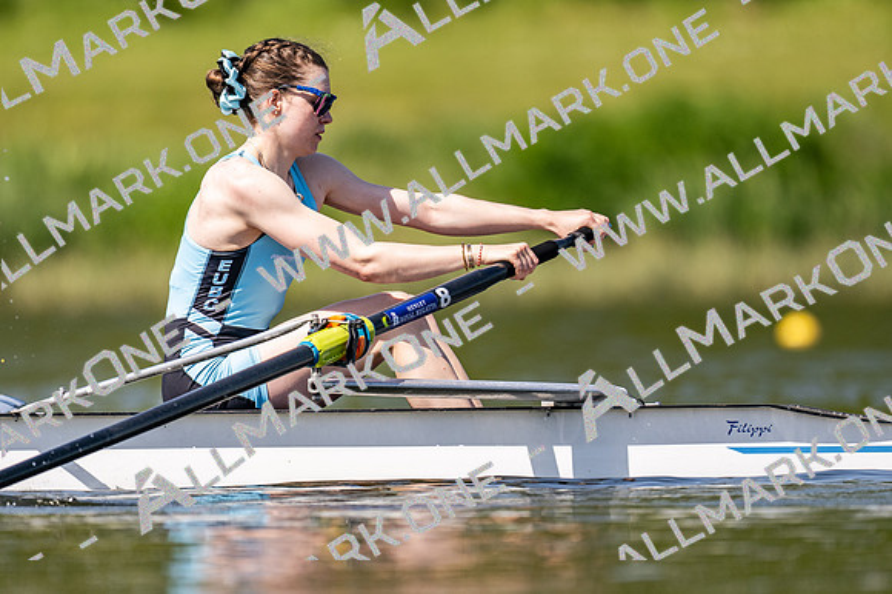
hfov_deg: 2.3
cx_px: 446
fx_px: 22286
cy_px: 297
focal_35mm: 900
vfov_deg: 1.5
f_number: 4
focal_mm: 600
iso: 220
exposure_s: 1/2500
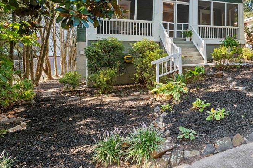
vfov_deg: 47.5
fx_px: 190
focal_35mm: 27
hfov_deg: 63.8
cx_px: 187
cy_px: 64
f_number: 11
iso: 400
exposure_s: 1/50
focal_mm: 18
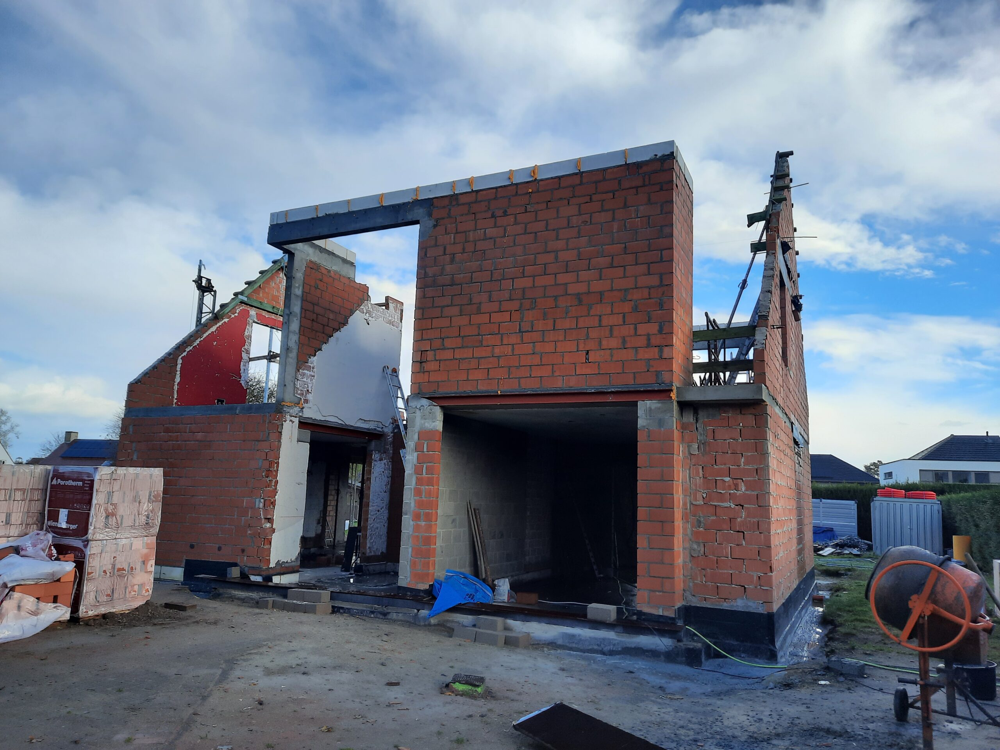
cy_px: 375
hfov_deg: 69.4
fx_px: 722
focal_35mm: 25
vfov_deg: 54.9
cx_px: 500
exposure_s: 1/720
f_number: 2
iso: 32
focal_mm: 4.6
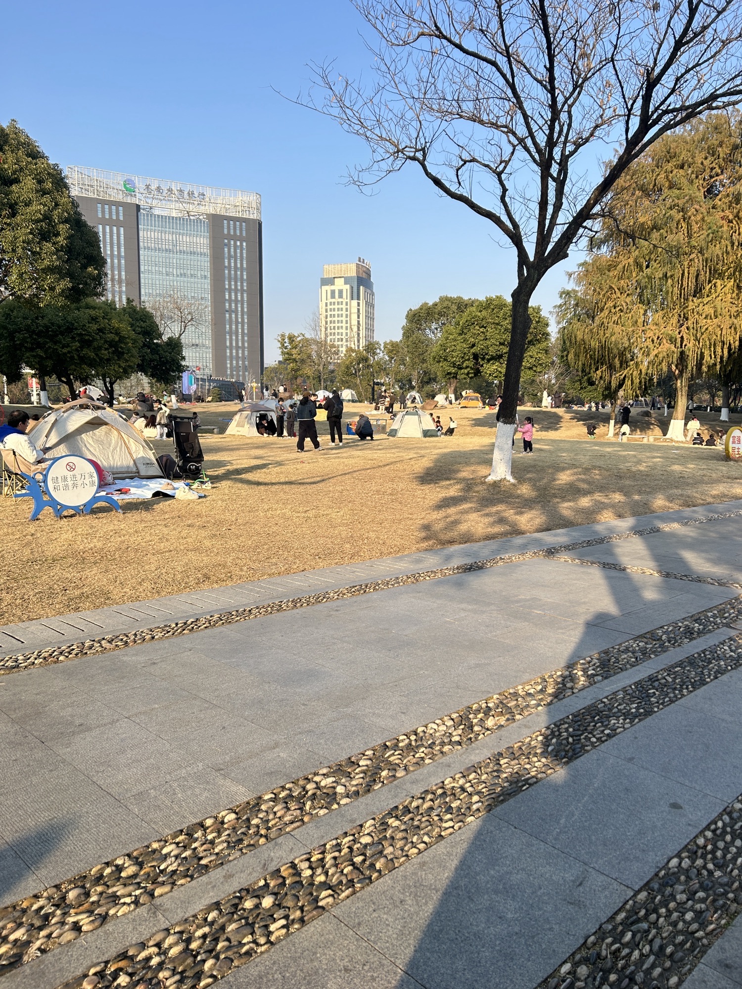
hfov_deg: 53.1
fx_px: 743
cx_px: 371
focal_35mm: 26
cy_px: 494
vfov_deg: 67.3
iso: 50
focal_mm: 5.7
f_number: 1.5
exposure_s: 1/1344
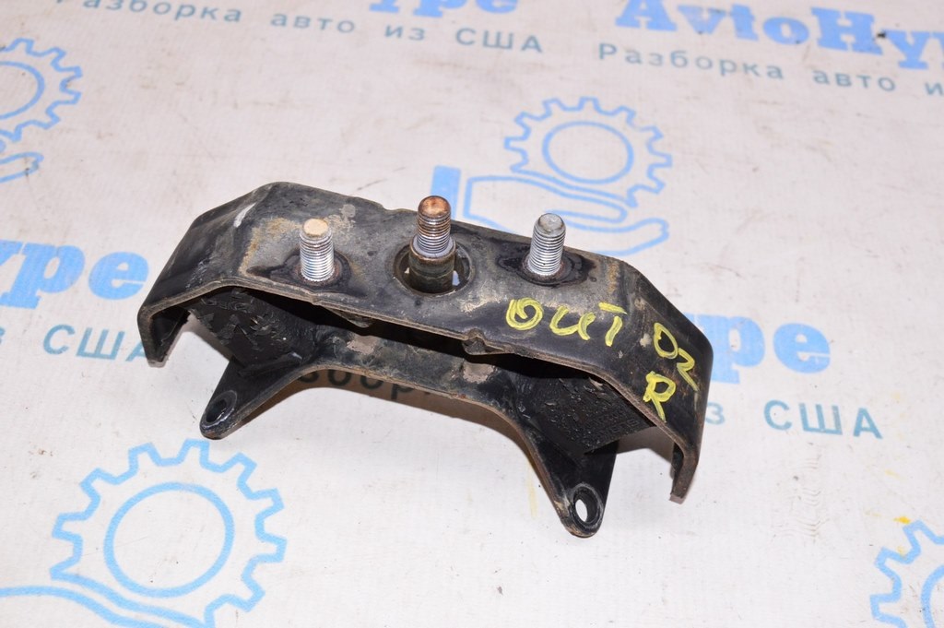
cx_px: 472
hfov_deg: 46.4
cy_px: 314
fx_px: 1100
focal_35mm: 42
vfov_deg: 31.8
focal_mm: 28
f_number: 8
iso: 1600
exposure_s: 1/125
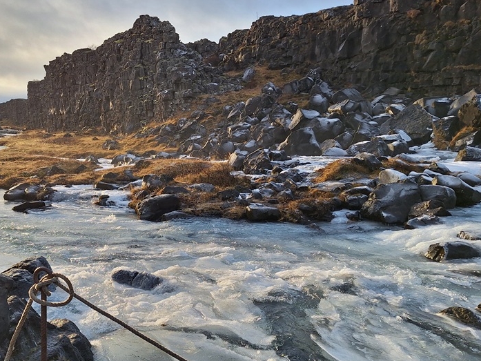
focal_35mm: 33
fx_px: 459
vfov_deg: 42.8
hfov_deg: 54.4
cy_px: 215
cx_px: 167
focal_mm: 5.54
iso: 40
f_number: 1.8
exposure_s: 1/939
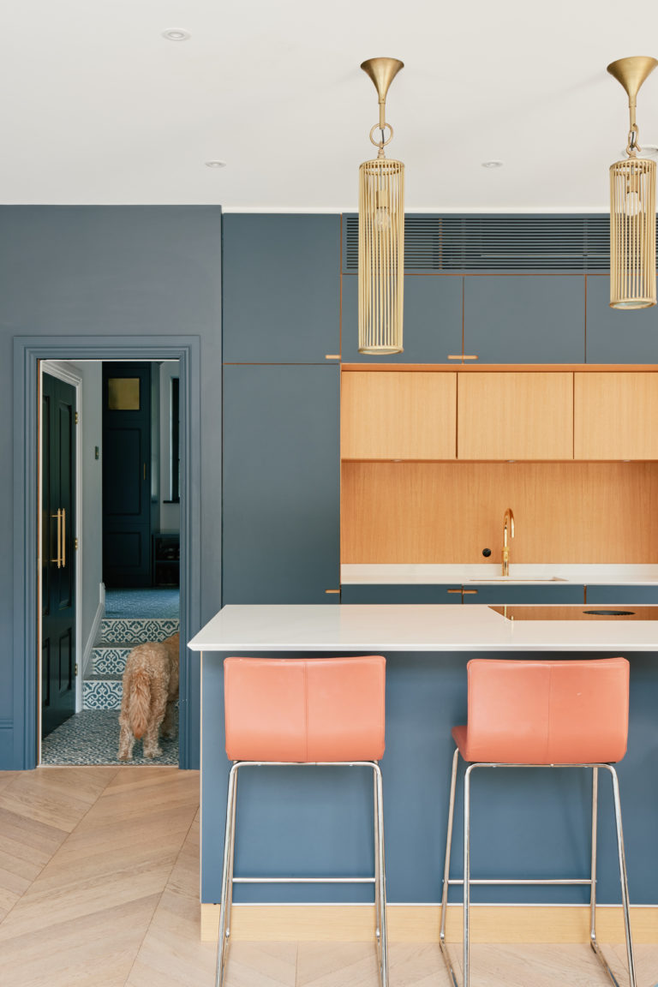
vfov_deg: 51.9
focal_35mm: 37
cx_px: 329
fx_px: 1014
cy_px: 494
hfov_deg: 35.9
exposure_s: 1/6
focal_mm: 24.9
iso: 160
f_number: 11
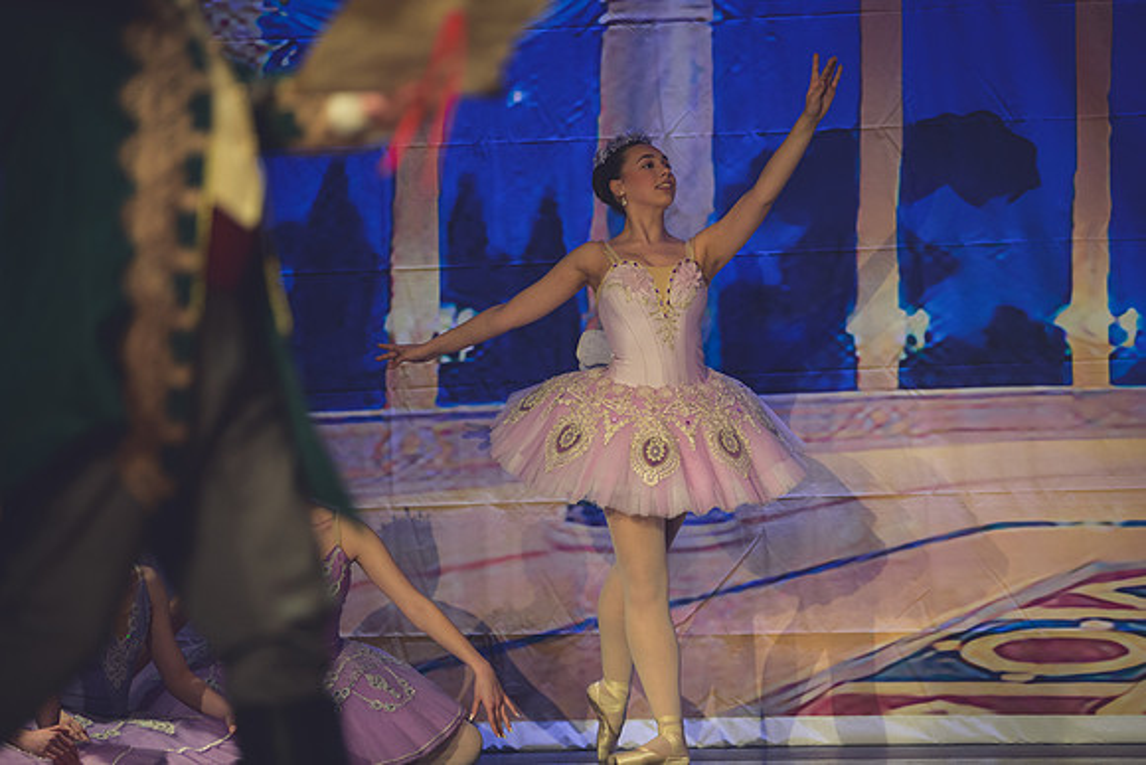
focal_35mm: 175
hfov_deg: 11.7
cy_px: 382
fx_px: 5572
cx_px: 573
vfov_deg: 7.9
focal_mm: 175
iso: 1600
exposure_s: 1/320
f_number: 2.8
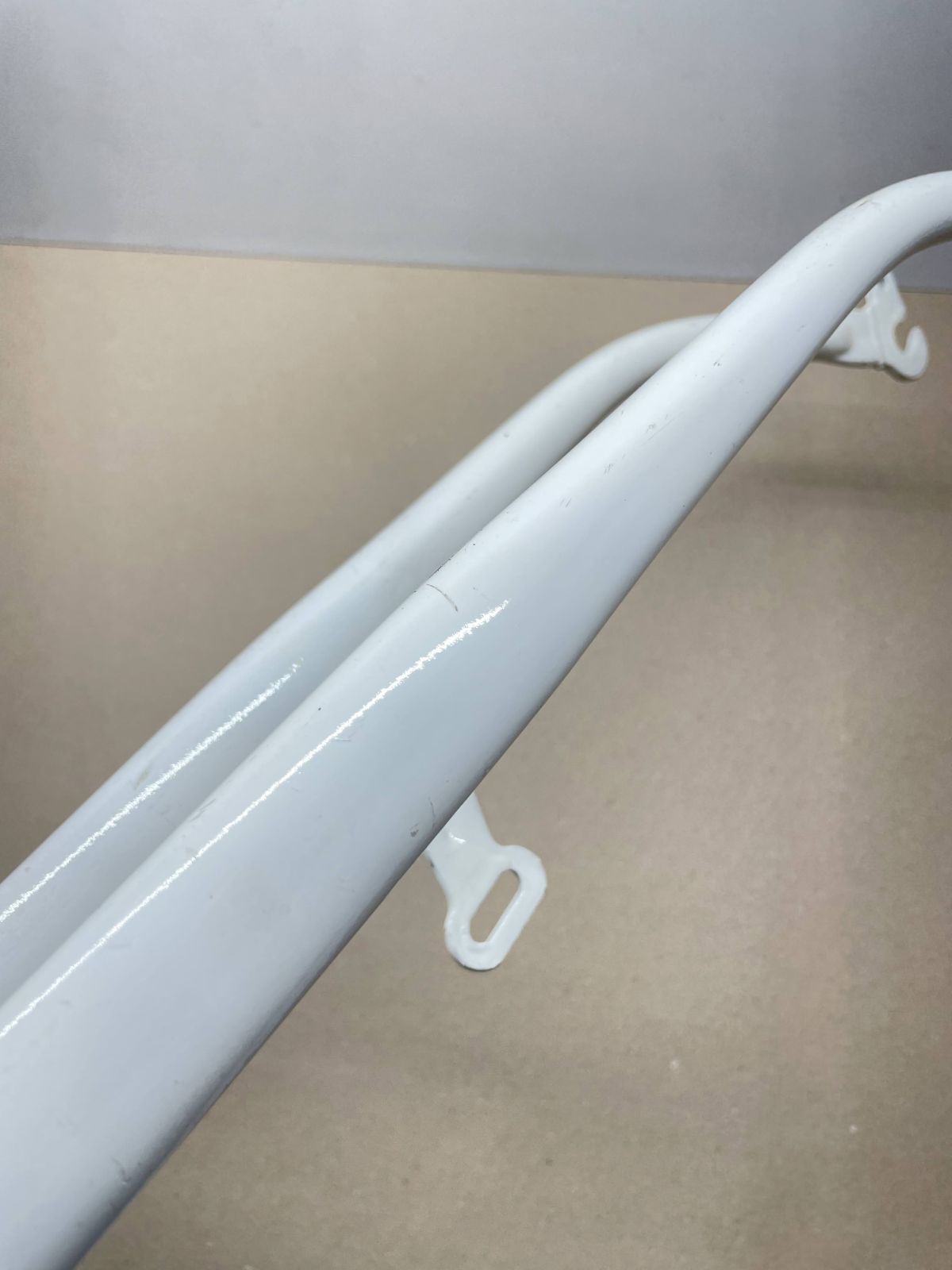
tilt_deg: -68.3
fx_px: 953
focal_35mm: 26
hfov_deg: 53.1
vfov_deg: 67.3
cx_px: 476
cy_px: 635
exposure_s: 1/100
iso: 32
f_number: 1.6
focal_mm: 4.2
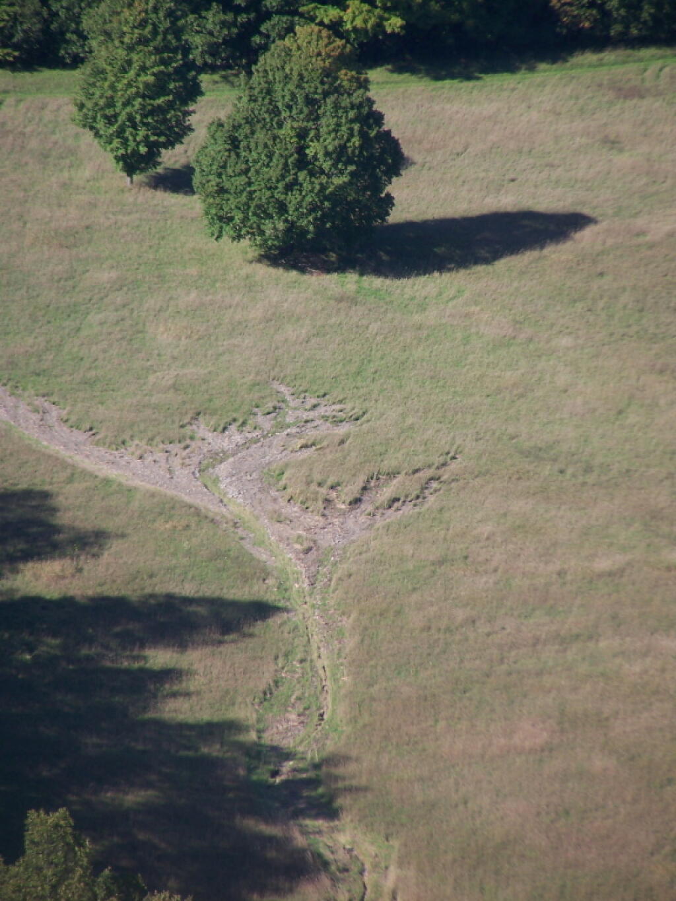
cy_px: 450
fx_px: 9893
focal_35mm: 380
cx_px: 338
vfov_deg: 5.2
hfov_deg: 3.9
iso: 80
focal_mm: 63
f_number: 3.7
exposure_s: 1/640
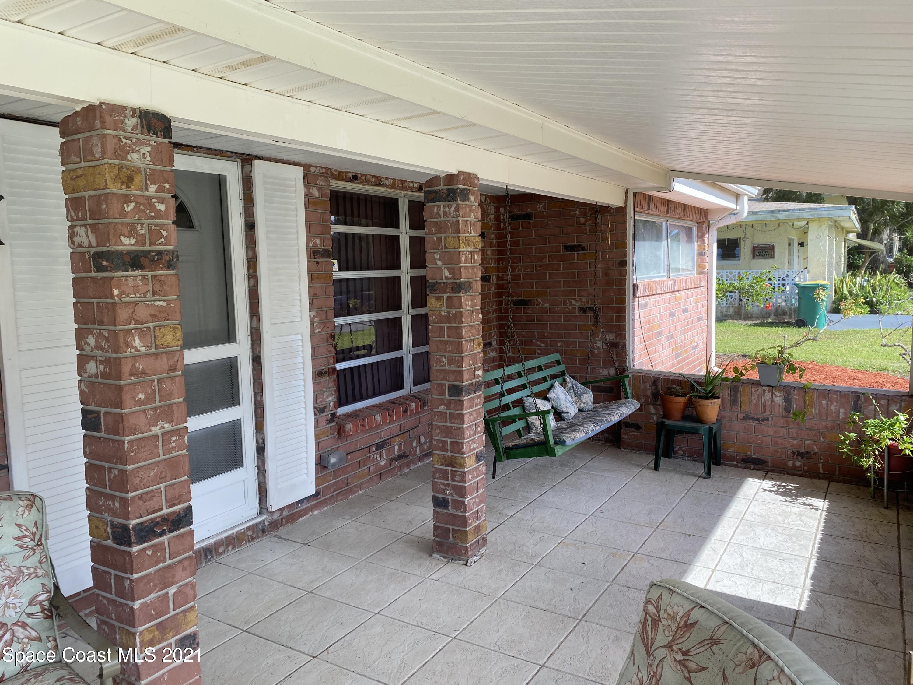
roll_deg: +1.9
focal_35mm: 26
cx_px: 456
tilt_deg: -5.8
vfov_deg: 53.1
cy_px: 342
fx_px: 686
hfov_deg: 67.3
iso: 32
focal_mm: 4.25
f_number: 1.8
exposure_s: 1/331
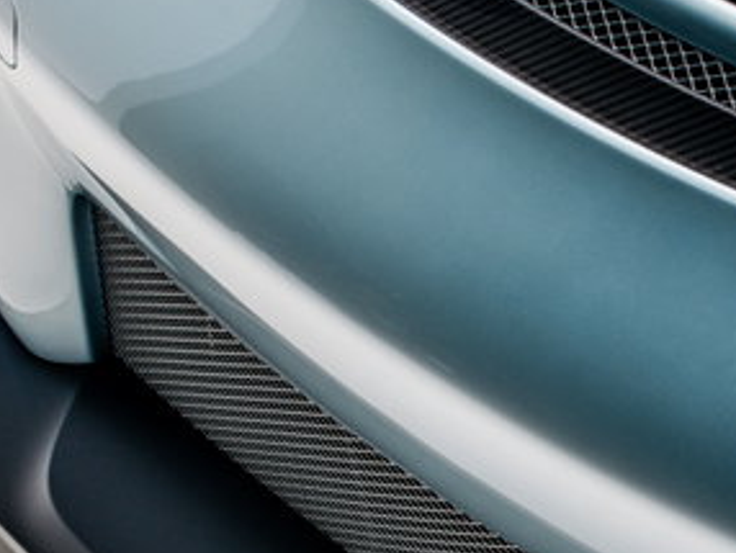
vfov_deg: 11.4
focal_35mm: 129
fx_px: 2745
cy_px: 540
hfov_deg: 15.0
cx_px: 733
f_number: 10
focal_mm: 50
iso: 100
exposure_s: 1/160
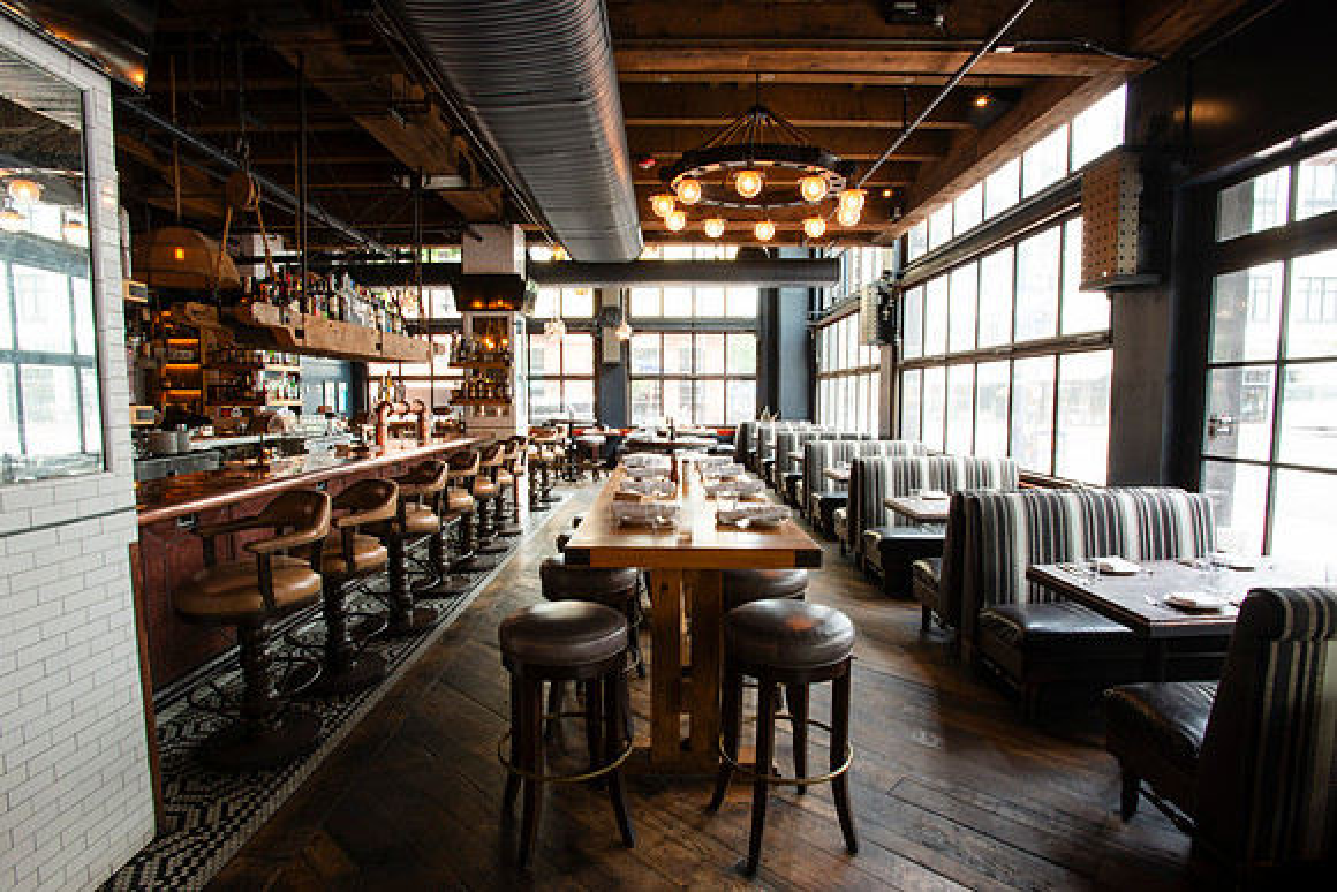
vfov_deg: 68.0
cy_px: 455
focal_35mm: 18
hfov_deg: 90.6
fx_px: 662
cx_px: 669
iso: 200
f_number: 22
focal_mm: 17
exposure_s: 1
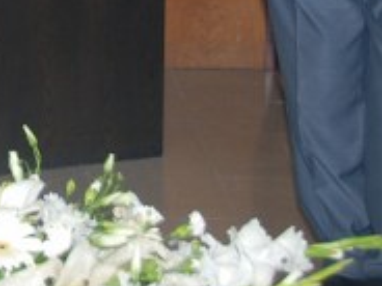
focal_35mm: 182
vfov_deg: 7.9
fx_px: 2009
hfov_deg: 10.5
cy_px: -231
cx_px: -162
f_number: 4.2
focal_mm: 29
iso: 200
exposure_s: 1/60
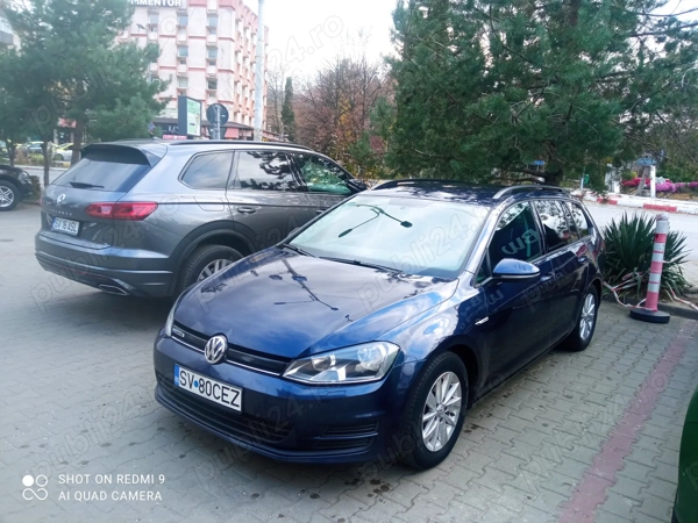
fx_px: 544
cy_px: 262
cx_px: 349
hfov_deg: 65.3
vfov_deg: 51.4
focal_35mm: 27
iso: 185
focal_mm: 3.79
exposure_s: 1/100
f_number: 2.2
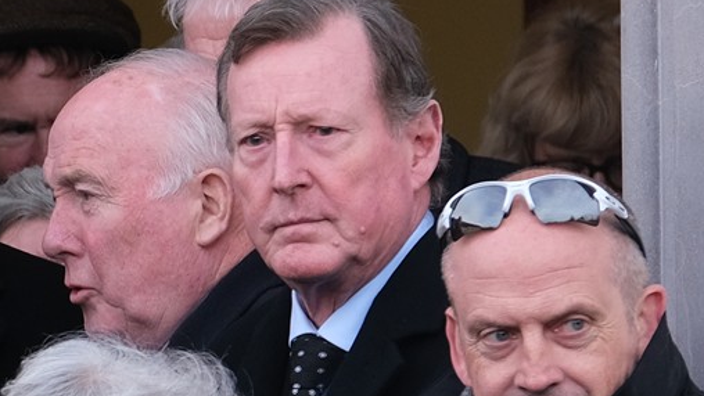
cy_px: 292
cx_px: 225
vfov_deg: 3.1
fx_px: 7282
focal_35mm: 390
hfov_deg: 5.5
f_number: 4.5
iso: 400
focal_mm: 140
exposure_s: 1/250
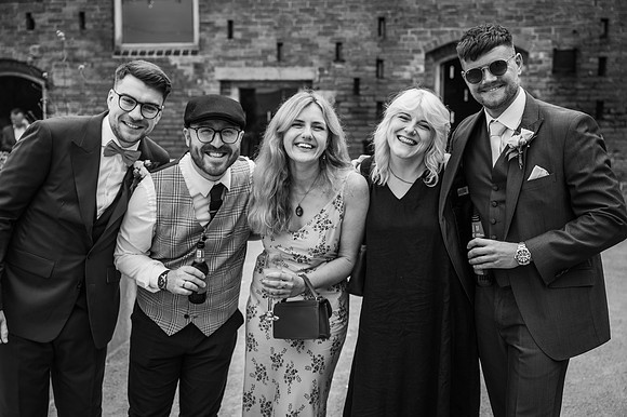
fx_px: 714
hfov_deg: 47.4
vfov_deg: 32.6
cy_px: 208
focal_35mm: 41
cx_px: 314
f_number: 3.5
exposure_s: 1/400
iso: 100
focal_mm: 41
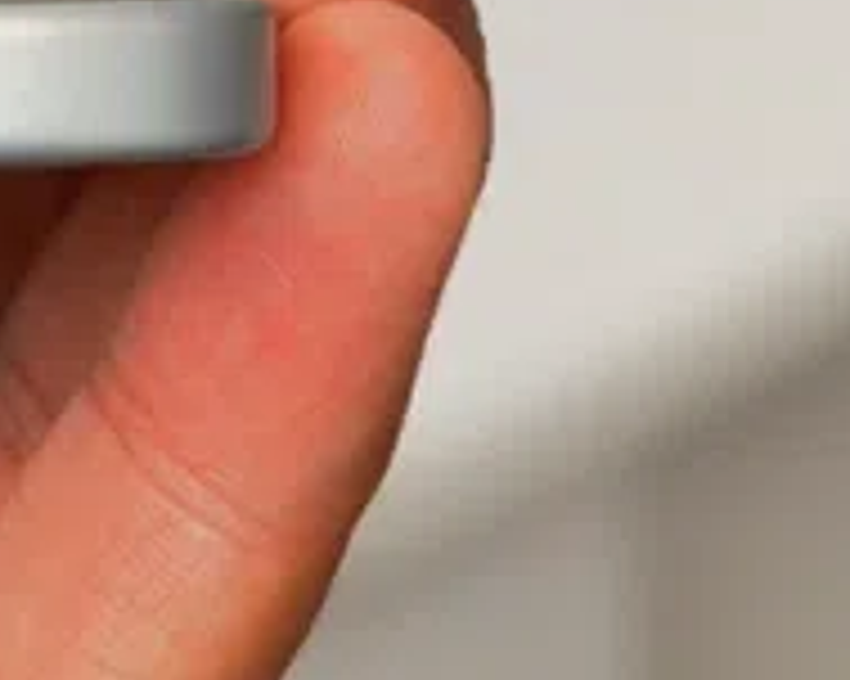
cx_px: -387
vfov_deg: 9.7
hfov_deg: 11.7
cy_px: 252
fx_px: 3998
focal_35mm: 159
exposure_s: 1/40
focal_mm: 6.76
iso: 320
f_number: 1.78
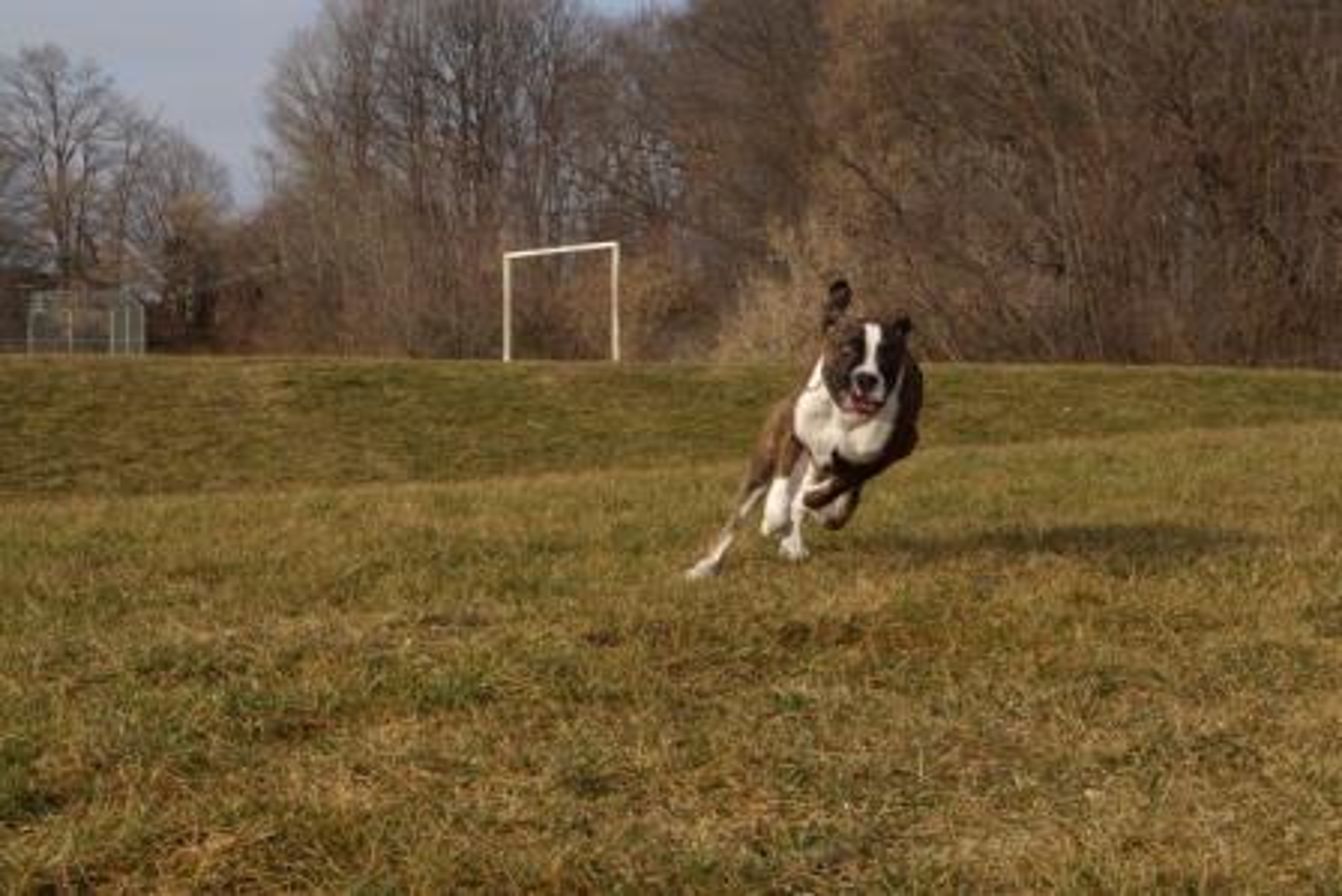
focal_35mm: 75
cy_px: 448
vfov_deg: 18.2
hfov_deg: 27.0
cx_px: 671
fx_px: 2797
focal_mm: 50
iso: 3200
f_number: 16
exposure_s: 1/1500
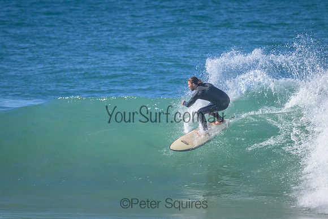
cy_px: 110
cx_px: 164
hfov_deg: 2.6
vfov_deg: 1.7
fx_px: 7290
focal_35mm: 800
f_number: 11
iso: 1600
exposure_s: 1/2000
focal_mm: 800
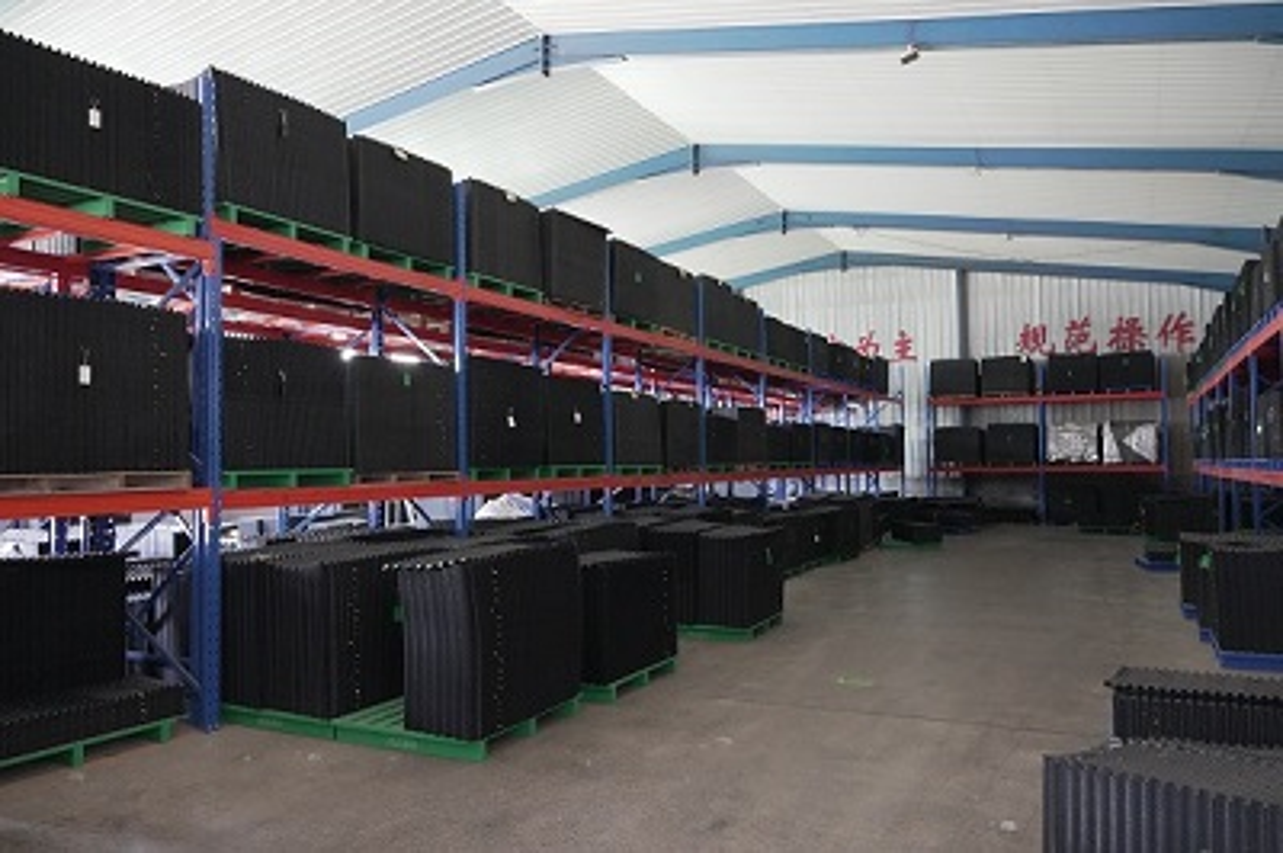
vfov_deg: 46.3
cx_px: 642
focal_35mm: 28
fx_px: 997
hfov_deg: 65.5
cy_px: 426
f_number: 10
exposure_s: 1/30
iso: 10000
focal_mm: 28
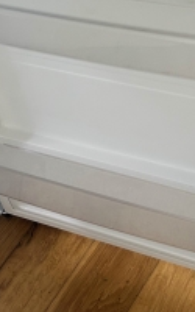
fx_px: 587
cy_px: 84
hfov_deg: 18.8
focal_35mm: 69
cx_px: 73
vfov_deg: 29.4
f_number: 1.5
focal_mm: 5.7
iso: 125
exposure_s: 1/64
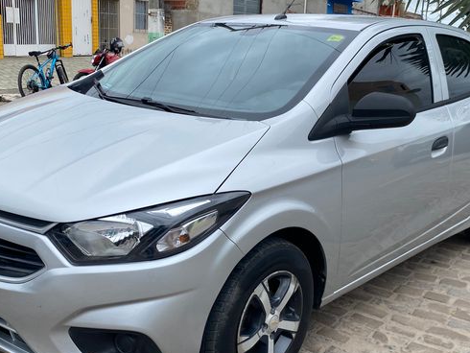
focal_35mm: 43
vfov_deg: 33.6
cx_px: 230
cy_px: 182
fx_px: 584
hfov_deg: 43.8
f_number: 1.8
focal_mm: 4.25
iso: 32
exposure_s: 1/1484
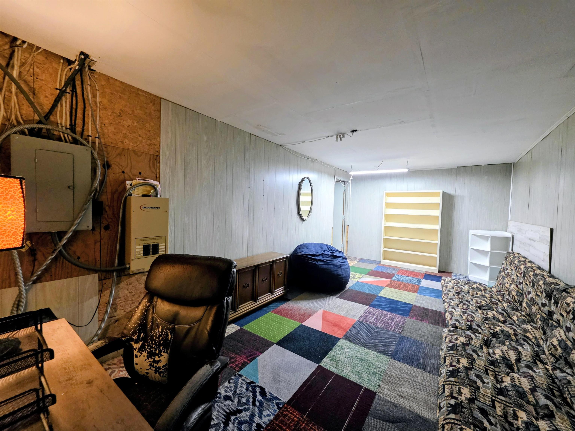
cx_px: 288
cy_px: 216
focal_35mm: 13
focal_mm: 2.2
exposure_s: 1/60
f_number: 1.9
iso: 500
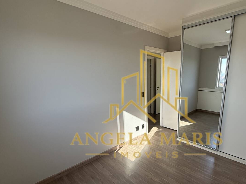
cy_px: 106
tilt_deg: -13.7
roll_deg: +0.5
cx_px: 147
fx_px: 135
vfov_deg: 68.3
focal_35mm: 19
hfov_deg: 83.7
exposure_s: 1/285
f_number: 2.2
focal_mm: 2.22
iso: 64
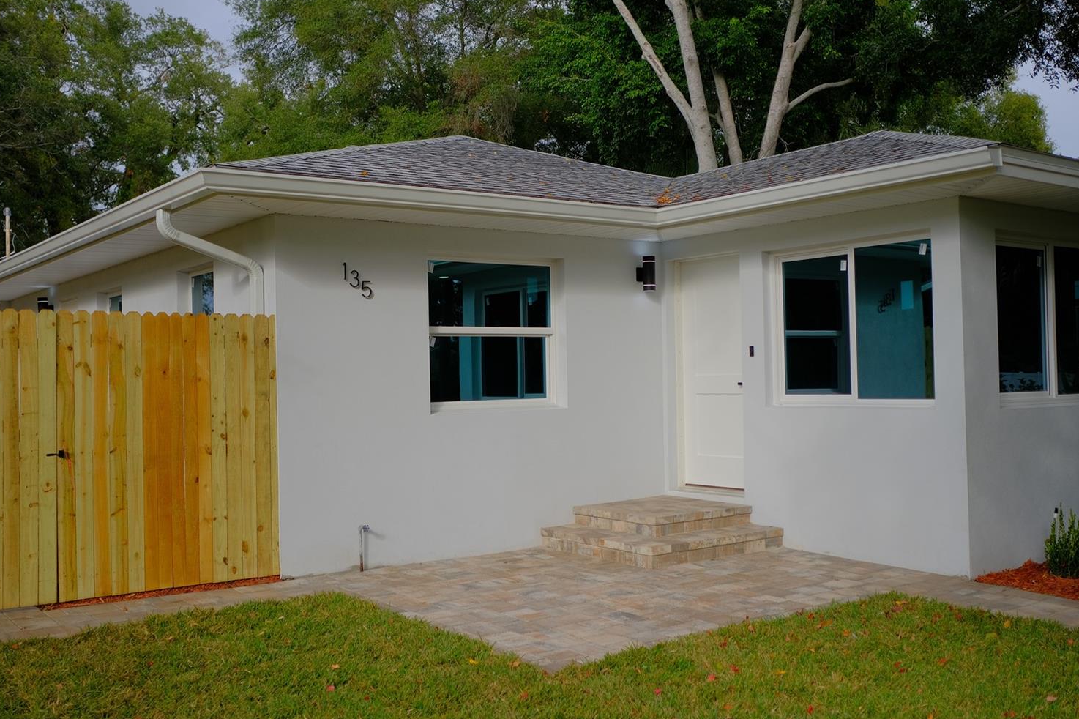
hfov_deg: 50.7
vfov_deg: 35.0
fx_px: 1139
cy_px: 361
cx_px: 563
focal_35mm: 38
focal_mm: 23
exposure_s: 1/2000
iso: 200
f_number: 2.2
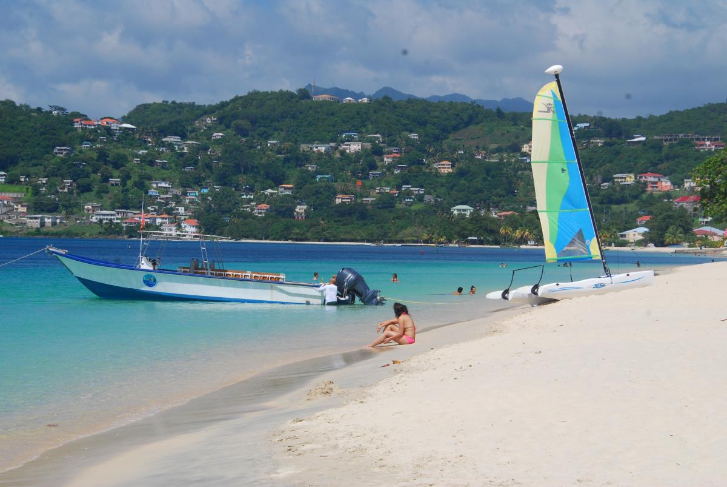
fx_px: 1971
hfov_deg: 20.9
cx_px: 364
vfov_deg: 14.1
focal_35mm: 98
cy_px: 244
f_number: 16
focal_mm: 65
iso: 200
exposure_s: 1/250
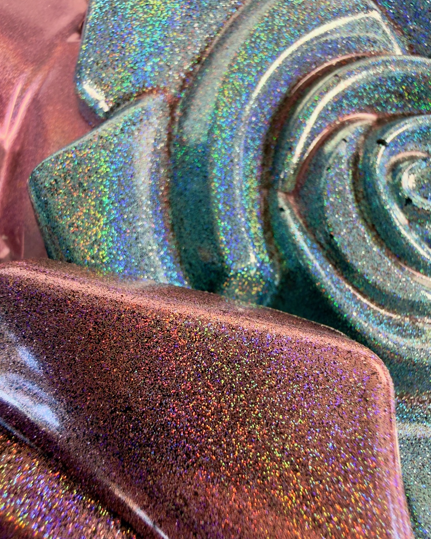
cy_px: 281
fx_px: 415
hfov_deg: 54.9
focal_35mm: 26
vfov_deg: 66.0
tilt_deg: -70.3
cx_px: 211
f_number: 2.2
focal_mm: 2.22
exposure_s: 1/99
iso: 160
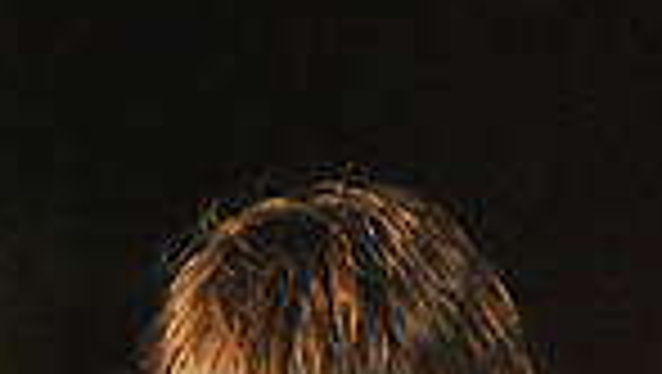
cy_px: 1217
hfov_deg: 4.2
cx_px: 347
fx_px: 9066
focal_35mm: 516
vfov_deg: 2.3
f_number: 4
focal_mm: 125
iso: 6400
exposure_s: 1/250
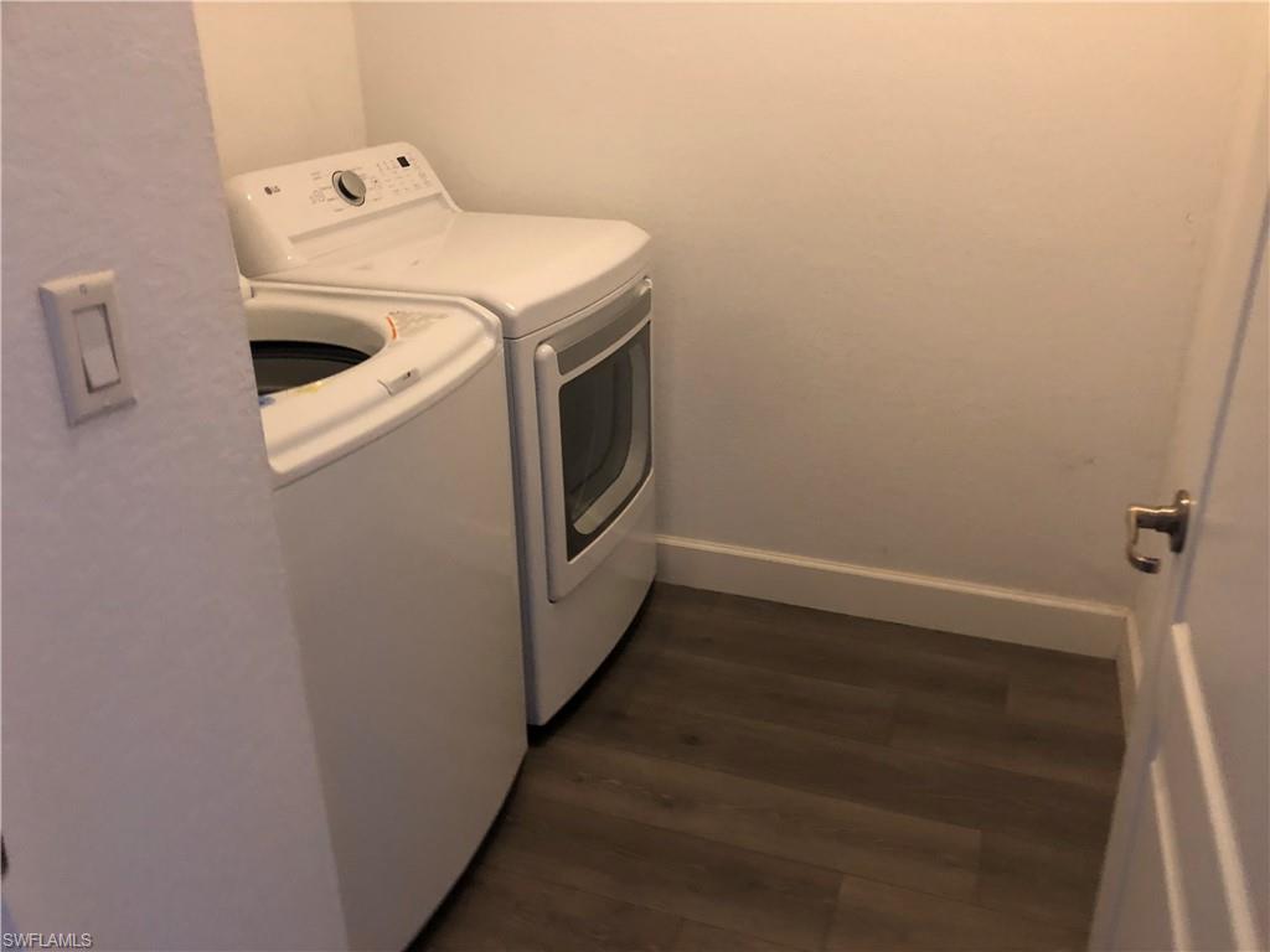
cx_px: 635
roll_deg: +0.8
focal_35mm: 28
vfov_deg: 49.7
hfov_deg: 63.4
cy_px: 476
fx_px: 1027
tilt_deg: -24.3
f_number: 1.8
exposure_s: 1/6
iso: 80
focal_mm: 3.99
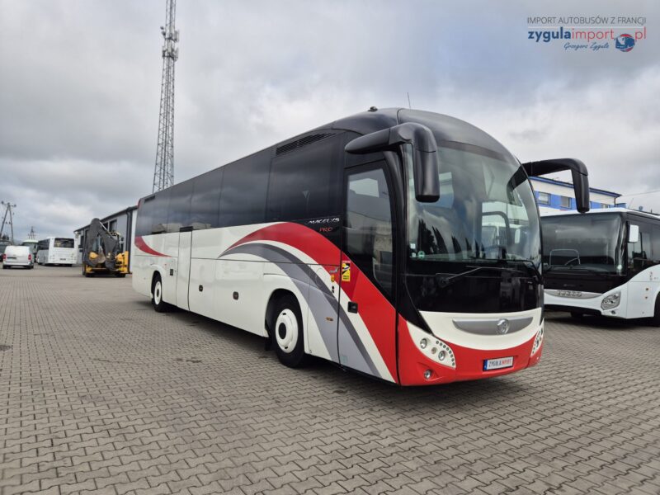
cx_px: 330
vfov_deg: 58.9
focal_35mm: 23
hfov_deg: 73.9
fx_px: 439
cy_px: 248
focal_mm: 5.4
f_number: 1.8
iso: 25
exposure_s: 1/1429
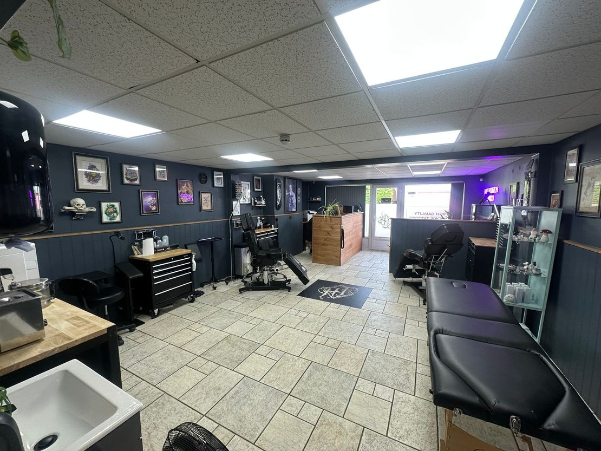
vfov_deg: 85.7
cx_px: 300
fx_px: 243
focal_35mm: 14
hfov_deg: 102.1
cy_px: 226
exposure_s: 1/100
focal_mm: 2.22
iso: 125
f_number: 2.2
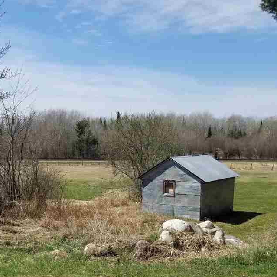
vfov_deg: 36.3
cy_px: 192
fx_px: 416
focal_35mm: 46
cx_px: 88
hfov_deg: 36.3
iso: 50
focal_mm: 4.25
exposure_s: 1/2960
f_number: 1.7
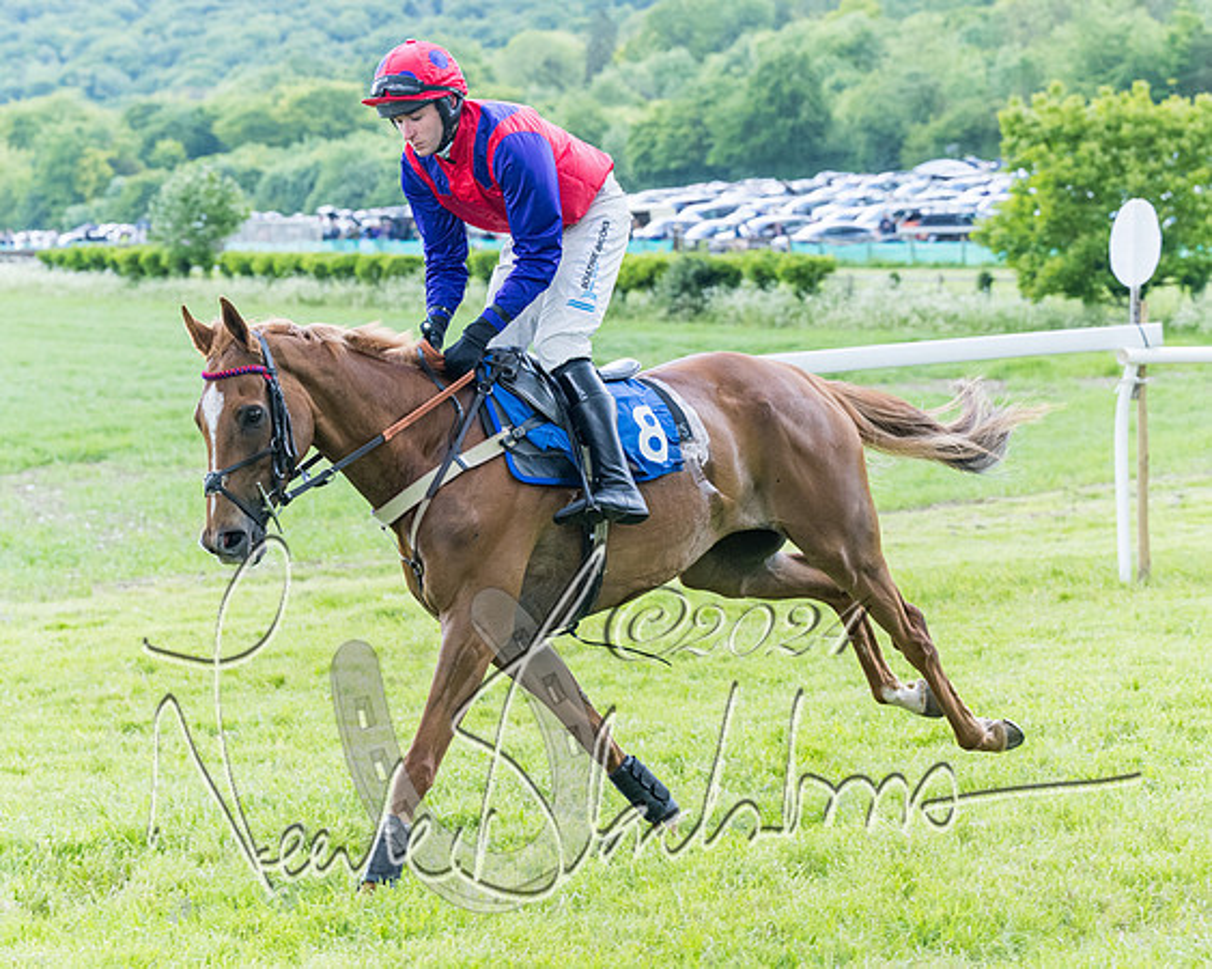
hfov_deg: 18.0
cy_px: 457
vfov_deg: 14.5
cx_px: 625
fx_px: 3818
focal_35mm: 106
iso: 800
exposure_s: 1/1600
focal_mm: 70
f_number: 4
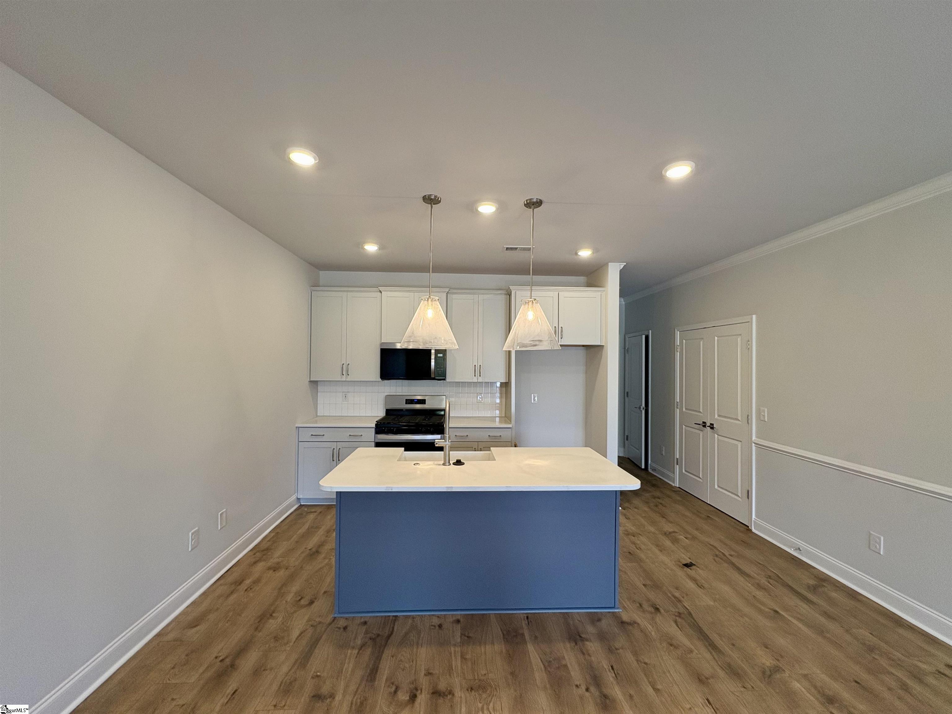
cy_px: 357
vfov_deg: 85.7
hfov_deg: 102.1
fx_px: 385
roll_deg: +0.6
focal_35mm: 14
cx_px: 476
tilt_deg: +1.5
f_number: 2.2
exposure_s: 1/120
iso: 125
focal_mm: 2.22
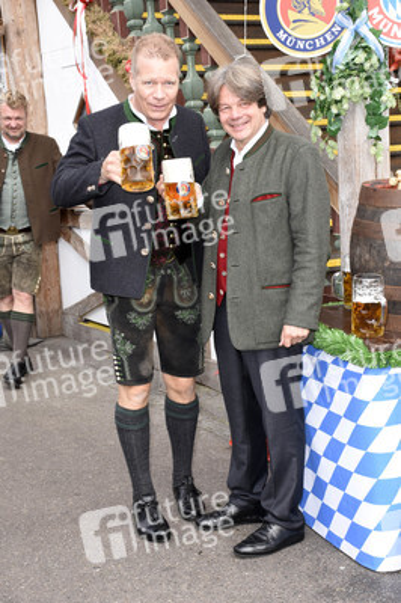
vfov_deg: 35.1
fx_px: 954
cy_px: 302
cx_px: 200
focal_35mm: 57
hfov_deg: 23.7
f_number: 8
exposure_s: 1/160
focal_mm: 38
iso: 400
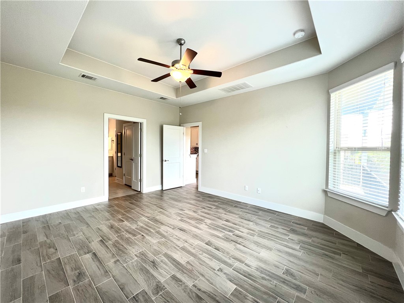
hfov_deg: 106.2
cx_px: 202
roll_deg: -0.7
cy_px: 152
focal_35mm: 13
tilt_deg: -0.7
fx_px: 152
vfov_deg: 89.9
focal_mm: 1.57
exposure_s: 1/120
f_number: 1.8
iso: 125
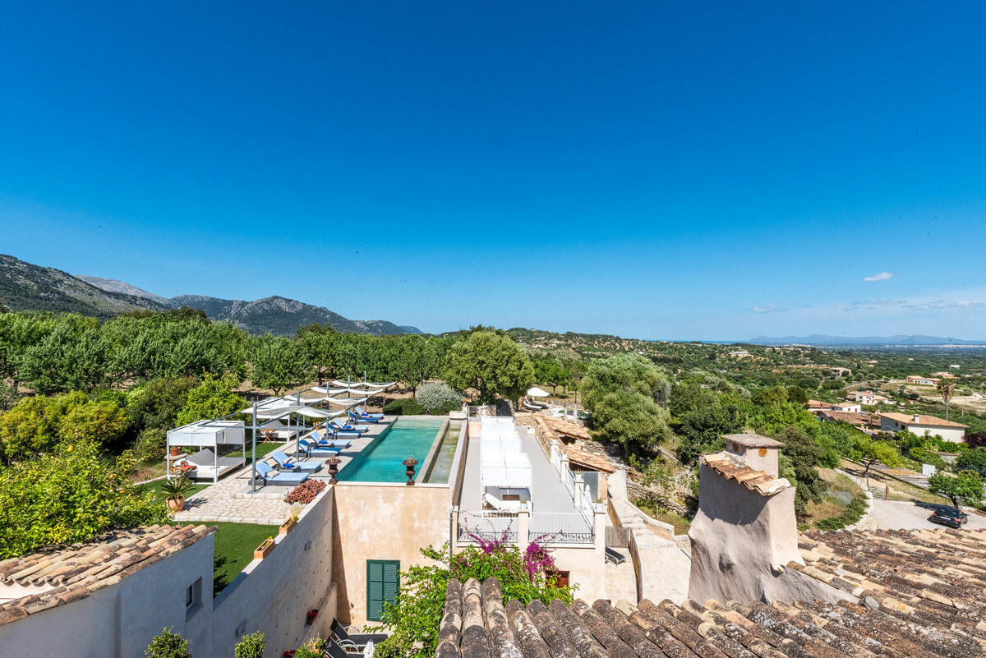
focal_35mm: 15
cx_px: 493
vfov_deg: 77.4
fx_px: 411
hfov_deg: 100.4
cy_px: 329
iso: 500
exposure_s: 1/200
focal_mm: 15
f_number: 22
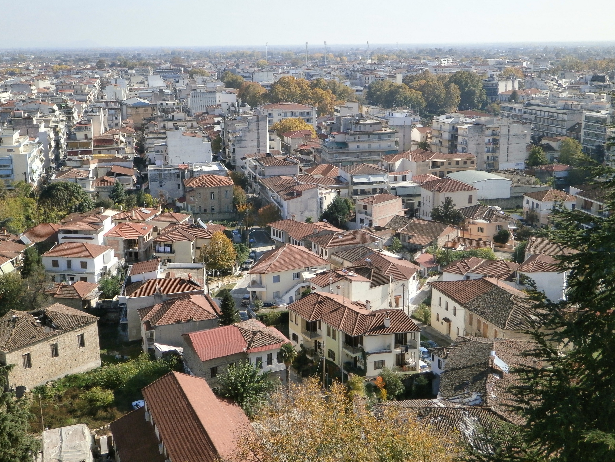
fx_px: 711
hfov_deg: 46.8
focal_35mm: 40
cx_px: 293
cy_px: 214
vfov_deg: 35.9
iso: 100
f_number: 3.1
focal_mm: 6.4
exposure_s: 1/1000
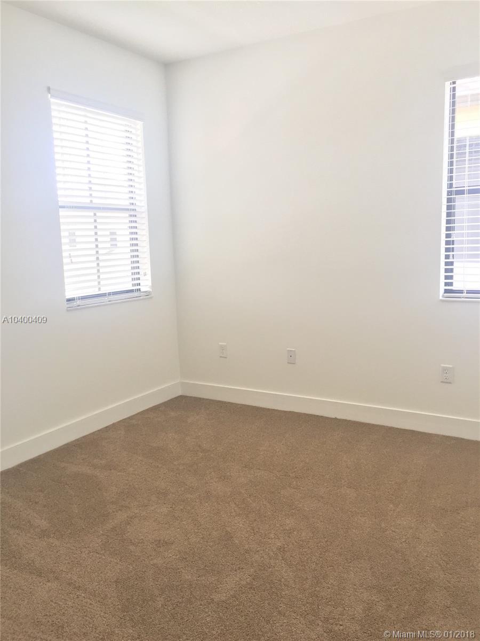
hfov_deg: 48.2
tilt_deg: -8.6
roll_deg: +2.0
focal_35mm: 29
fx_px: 536
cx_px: 240
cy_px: 320
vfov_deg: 61.7
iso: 64
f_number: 2.2
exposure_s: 1/30
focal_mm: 4.15
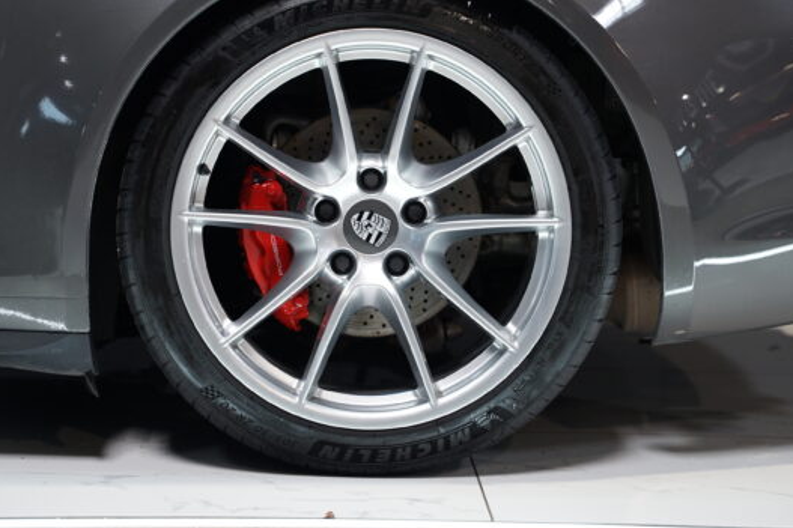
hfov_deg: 20.0
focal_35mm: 102
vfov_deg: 13.4
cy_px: 144
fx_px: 2246
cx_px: 381
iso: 400
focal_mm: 70
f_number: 2.8
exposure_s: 1/80
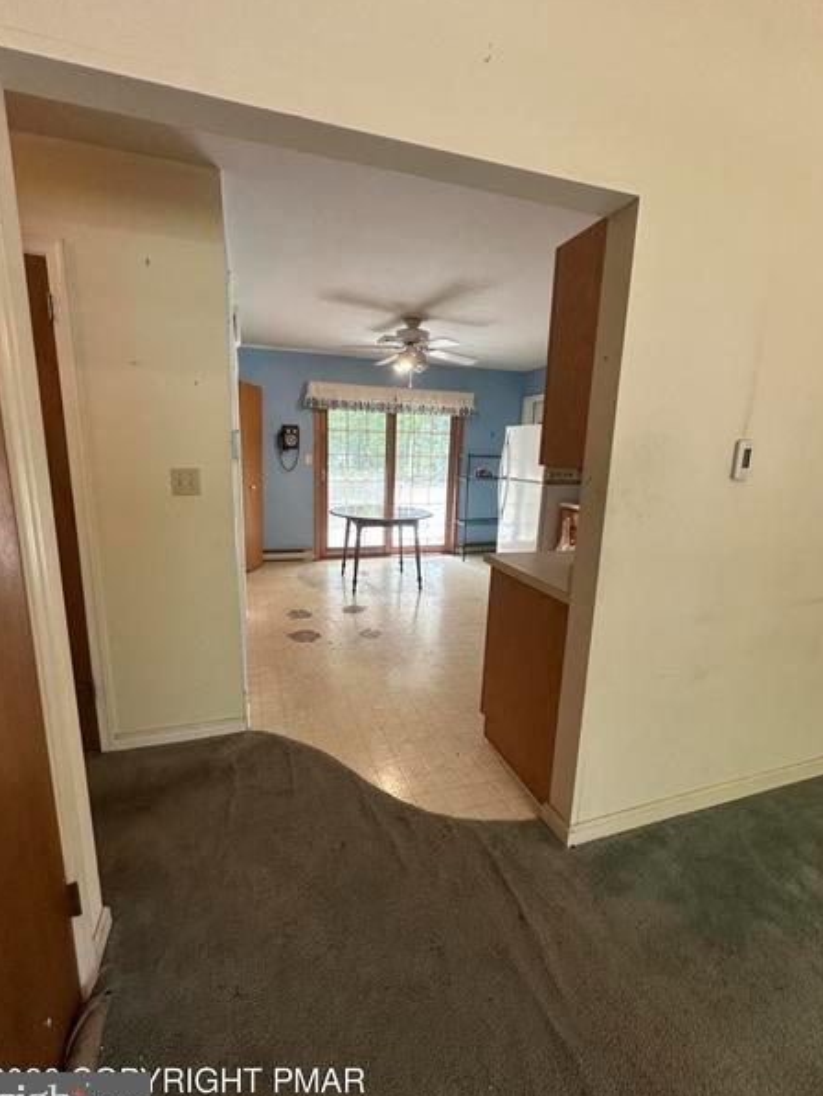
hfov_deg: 81.7
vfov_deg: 98.2
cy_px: 547
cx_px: 400
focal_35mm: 15
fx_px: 475
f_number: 2.2
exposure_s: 1/120
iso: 200
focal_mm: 2.22
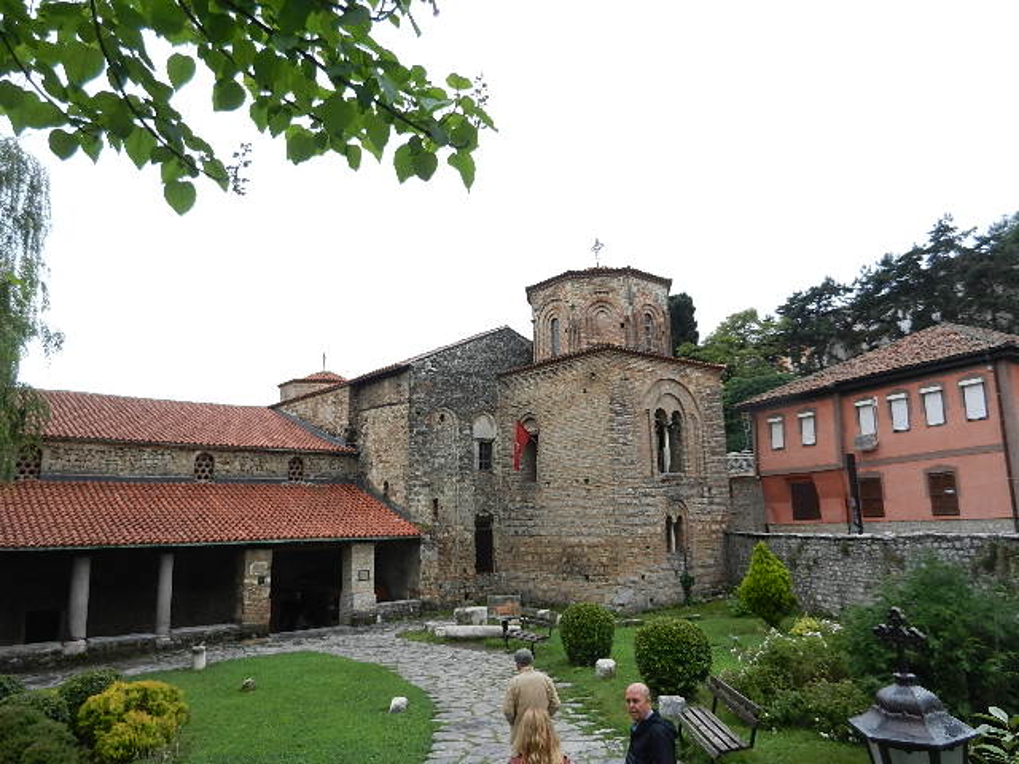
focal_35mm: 25
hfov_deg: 69.4
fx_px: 736
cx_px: 510
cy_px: 382
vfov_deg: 54.9
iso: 160
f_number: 3.5
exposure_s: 1/500
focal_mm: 4.5
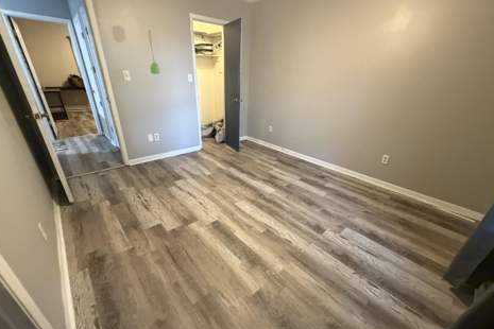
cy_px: 174
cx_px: 248
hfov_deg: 100.4
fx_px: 206
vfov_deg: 77.3
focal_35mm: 15
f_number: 2.2
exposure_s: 1/60
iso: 640
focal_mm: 2.22
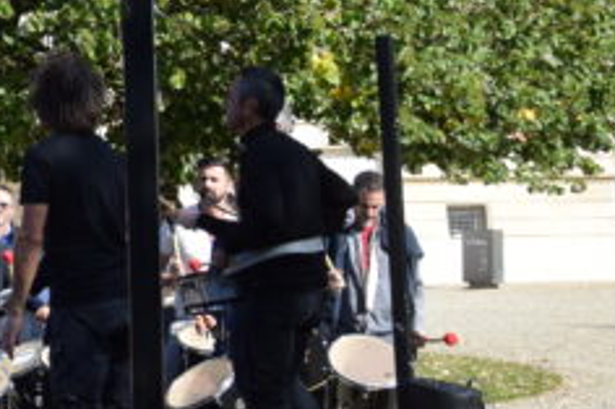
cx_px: -446
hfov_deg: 13.1
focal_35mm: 143
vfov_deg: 9.4
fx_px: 2440
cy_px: -117
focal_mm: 25
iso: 400
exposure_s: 1/1600
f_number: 5.6
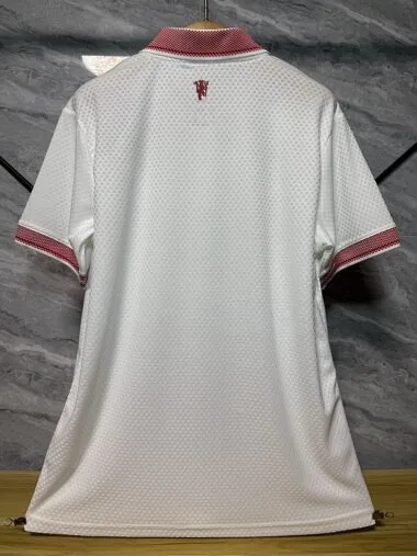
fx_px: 386
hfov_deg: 56.8
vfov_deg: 71.6
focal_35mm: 24
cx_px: 208
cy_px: 278
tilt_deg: -1.9
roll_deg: -0.3
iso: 80
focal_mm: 6.76
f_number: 1.78
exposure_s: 1/100
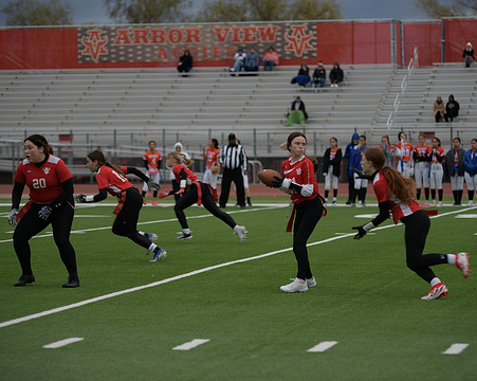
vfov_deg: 10.6
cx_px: 253
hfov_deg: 13.3
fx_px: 2045
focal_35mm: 145
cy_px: 191
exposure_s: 1/200
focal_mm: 120
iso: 80
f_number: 2.8
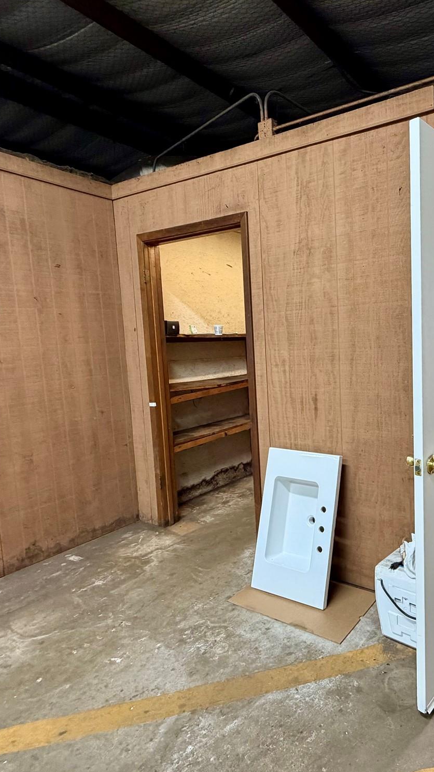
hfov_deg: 49.0
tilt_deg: -5.8
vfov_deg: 83.8
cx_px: 374
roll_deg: +0.9
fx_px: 429
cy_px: 381
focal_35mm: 21
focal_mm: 2.22
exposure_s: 1/60
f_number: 2.2
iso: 320
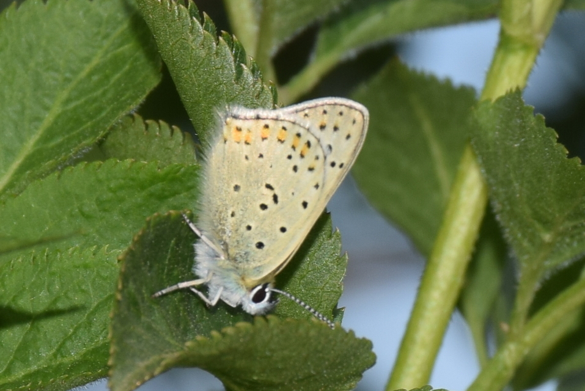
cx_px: 292
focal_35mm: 210
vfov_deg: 6.6
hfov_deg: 9.8
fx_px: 3416
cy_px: 196
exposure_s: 1/160
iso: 100
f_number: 13
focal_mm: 140
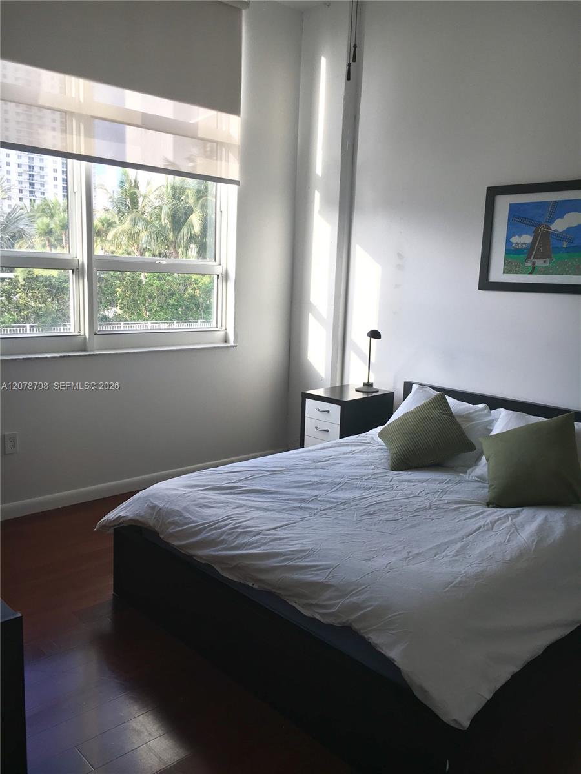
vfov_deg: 61.7
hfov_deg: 48.2
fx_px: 649
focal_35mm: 29
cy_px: 387
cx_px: 290
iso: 25
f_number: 2.2
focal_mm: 4.15
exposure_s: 1/120
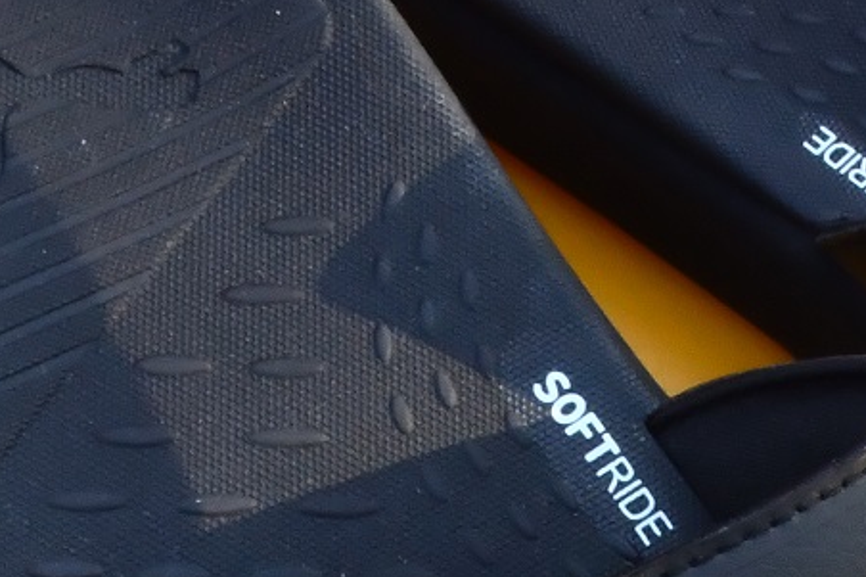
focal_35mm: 146
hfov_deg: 14.0
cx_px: 715
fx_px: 3511
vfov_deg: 9.2
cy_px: 775
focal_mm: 22
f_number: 22
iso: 1250
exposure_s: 1/40
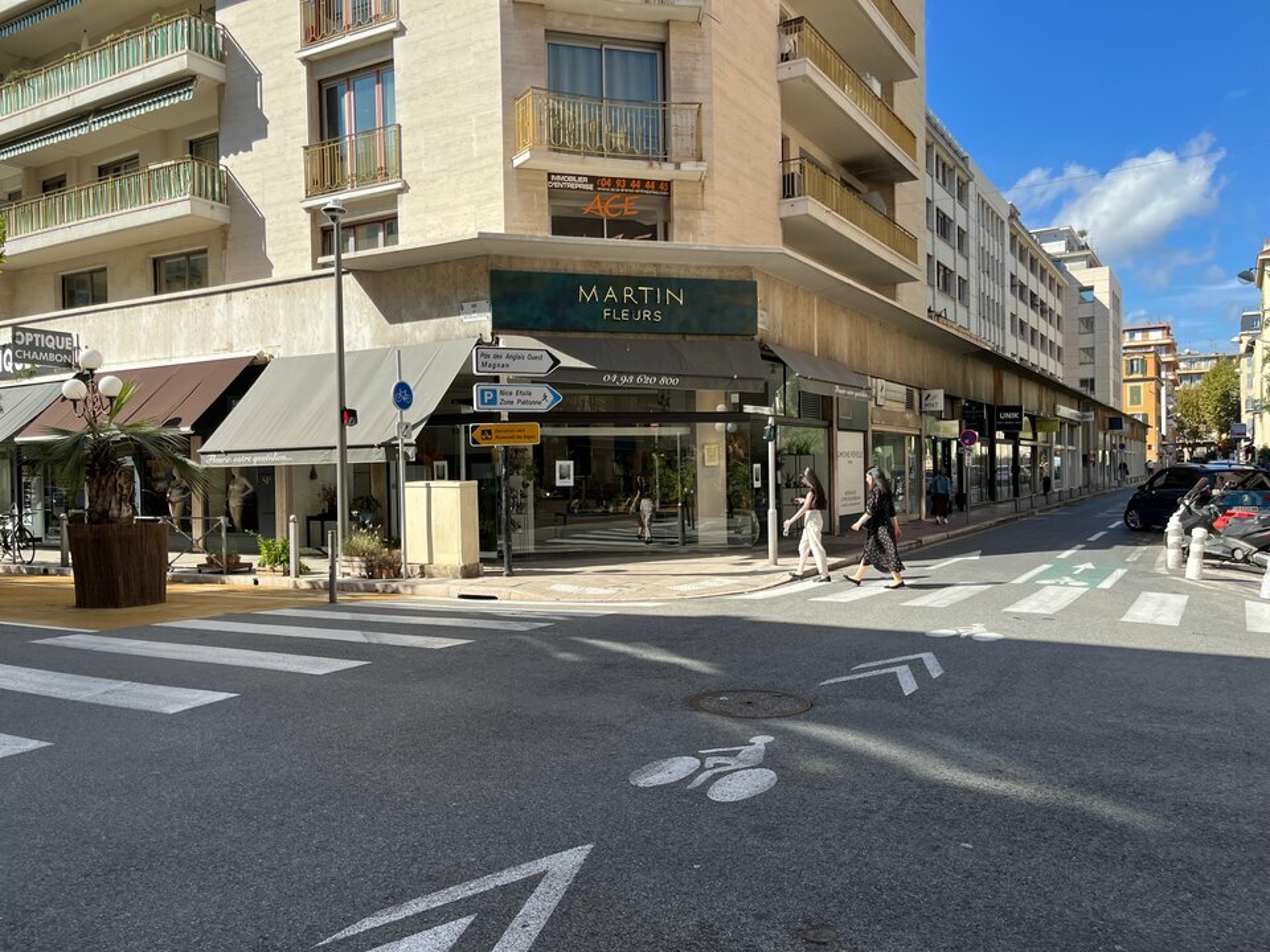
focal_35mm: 26
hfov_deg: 67.3
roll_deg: +0.7
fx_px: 954
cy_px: 476
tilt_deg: -1.1
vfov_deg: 53.1
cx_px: 635
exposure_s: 1/2024
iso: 50
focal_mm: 5.1
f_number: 1.6
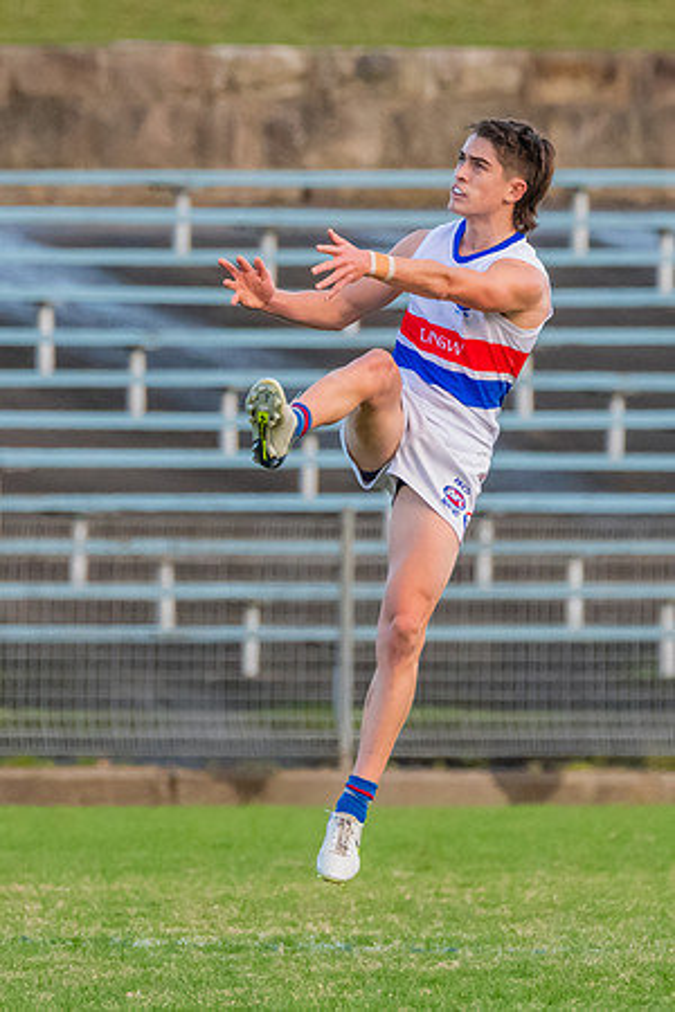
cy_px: 446
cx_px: 227
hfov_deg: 1.3
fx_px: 30916
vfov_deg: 1.9
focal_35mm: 1099
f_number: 6.3
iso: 4000
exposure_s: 1/1600
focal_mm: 460
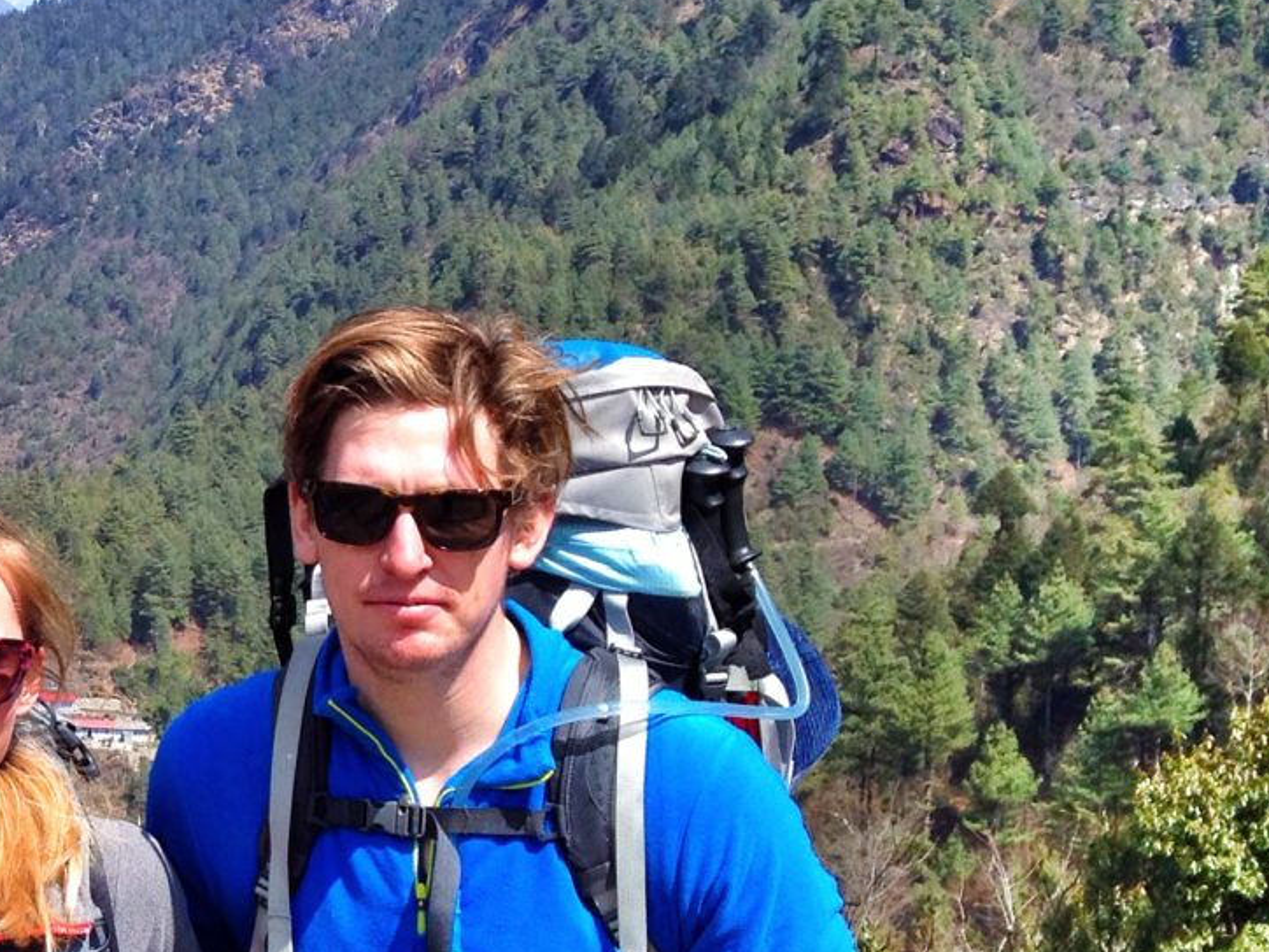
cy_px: 594
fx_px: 3629
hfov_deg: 18.6
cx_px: -305
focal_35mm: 99
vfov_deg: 14.9
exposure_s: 1/1104
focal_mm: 4.28
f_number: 2.4
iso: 50
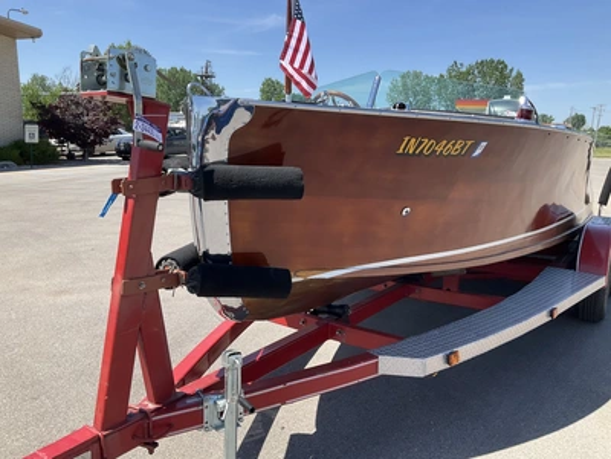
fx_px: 512
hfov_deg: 61.7
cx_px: 306
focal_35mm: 29
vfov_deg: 48.2
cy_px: 230
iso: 25
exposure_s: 1/1055
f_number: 1.8
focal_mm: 3
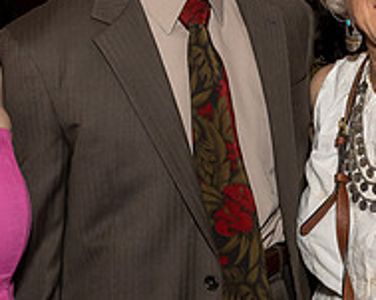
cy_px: 6
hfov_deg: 16.7
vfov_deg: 13.5
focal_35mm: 113
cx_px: 17
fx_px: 1257
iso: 500
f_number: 8
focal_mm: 26
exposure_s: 1/250
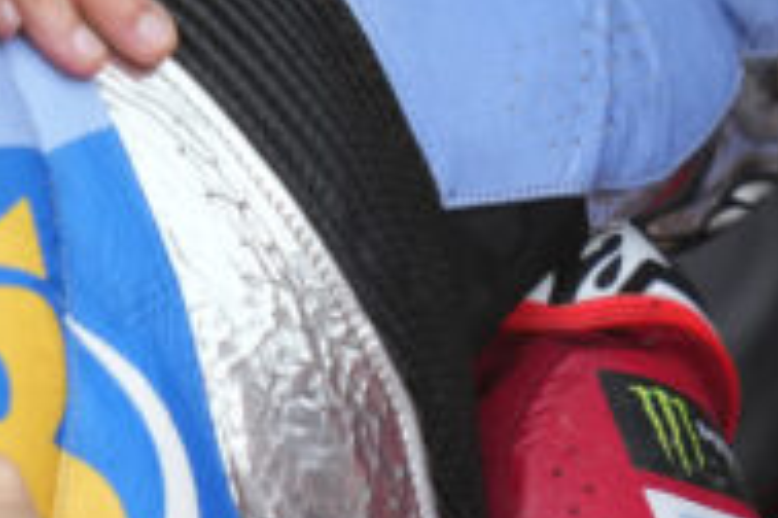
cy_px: 58
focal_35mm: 2376
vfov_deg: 0.6
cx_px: -379
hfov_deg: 0.9
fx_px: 51344
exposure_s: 1/1000
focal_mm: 400
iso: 640
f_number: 2.8
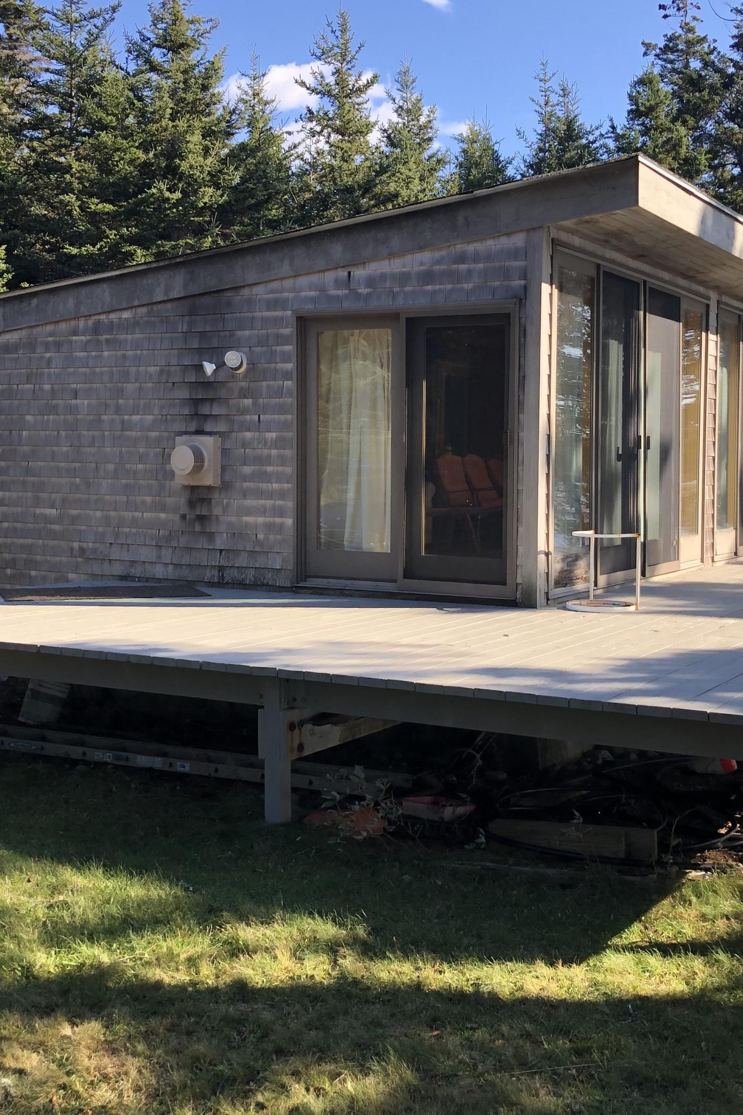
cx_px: 453
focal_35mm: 42
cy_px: 517
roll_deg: +0.7
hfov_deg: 31.8
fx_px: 1300
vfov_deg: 46.4
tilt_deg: +1.8
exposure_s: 1/384
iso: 20
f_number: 1.8
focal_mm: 4
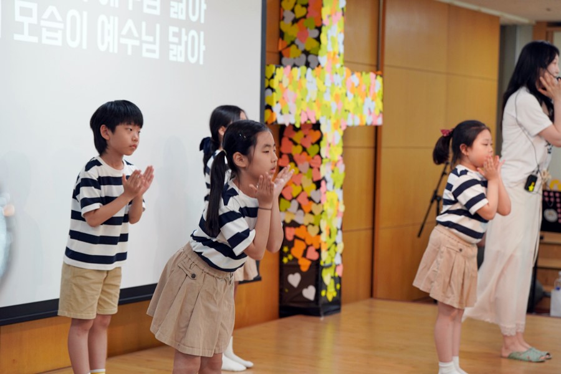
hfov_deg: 25.7
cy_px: 187
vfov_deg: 17.3
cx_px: 280
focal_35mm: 79
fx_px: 1231
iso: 1000
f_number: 4
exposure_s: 1/160
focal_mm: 79
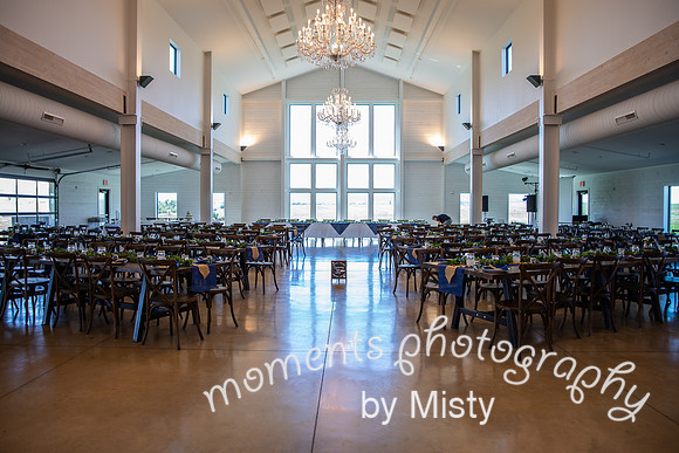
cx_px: 340
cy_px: 226
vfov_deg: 52.2
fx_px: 462
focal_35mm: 24
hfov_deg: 72.6
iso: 400
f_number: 3.2
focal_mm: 24
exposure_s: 1/160
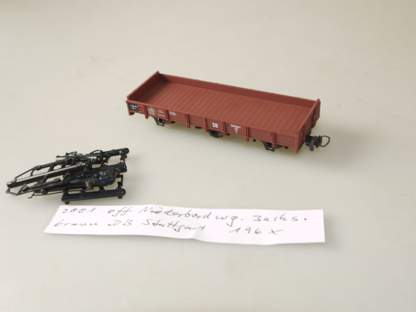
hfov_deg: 44.8
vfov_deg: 34.3
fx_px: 505
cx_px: 208
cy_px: 156
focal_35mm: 42
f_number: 5
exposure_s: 1/40
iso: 100
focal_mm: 15
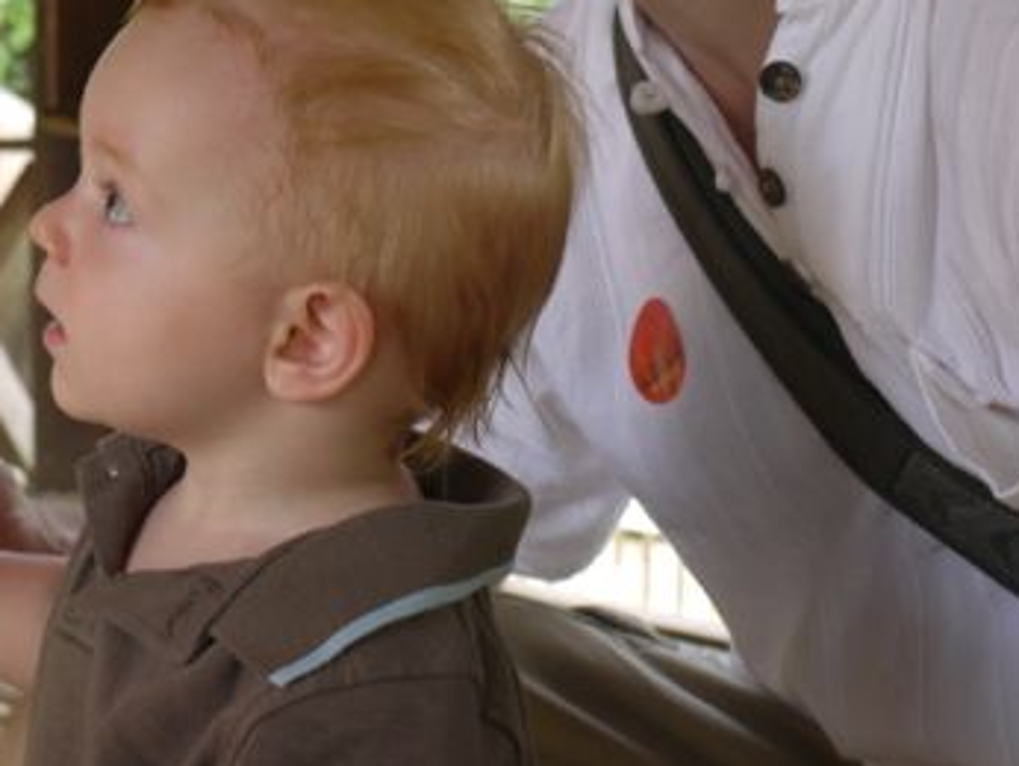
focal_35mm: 85
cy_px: 71
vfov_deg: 17.1
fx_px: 2504
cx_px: 188
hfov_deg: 22.7
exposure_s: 1/60
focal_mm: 23
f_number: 4.7
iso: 100
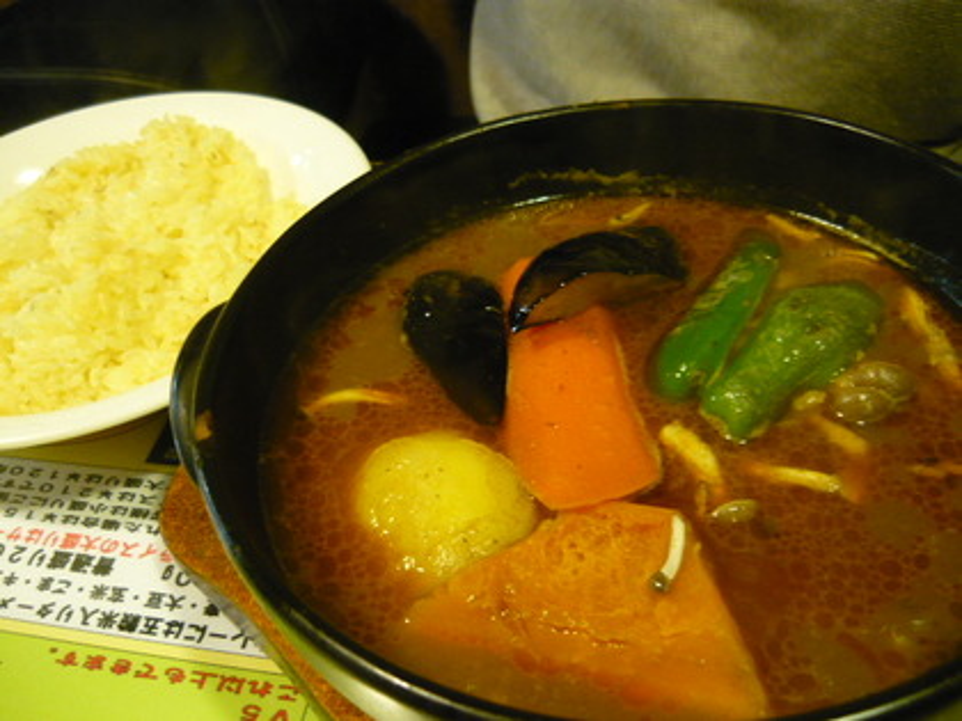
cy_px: 360
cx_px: 481
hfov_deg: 55.4
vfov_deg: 42.9
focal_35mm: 33
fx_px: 917
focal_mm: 5.5
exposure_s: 1/15
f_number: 2.8
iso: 400
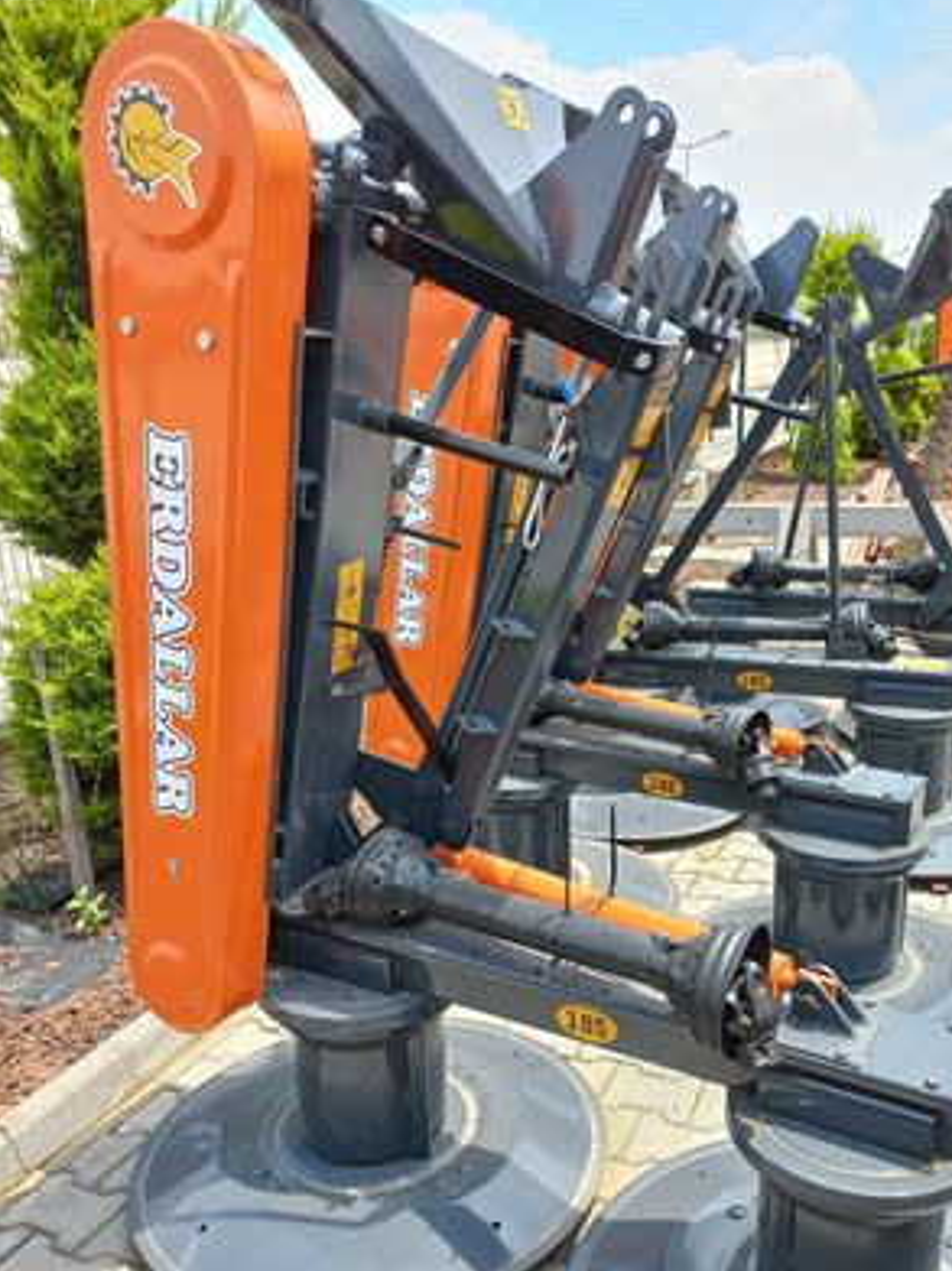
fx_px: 1174
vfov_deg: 56.6
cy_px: 735
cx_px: 603
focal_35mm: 32
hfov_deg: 43.7
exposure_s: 1/201
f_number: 1.8
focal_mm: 4.6
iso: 25
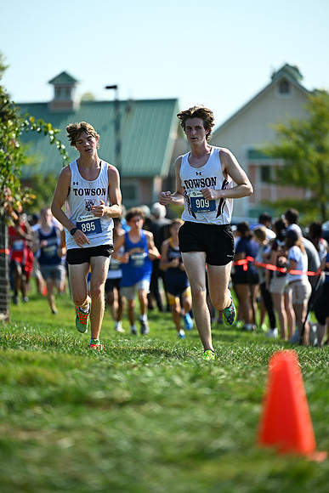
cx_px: 164
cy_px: 246
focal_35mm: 200
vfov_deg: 10.3
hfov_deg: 6.9
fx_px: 2740
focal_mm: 200
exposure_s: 1/2500
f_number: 2.8
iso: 280
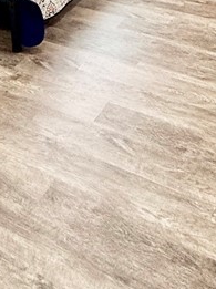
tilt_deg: -18.4
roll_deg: +2.8
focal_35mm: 55
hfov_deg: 25.5
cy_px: -60
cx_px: 13
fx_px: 459
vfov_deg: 29.8
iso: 200
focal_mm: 2.22
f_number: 2.2
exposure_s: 1/99
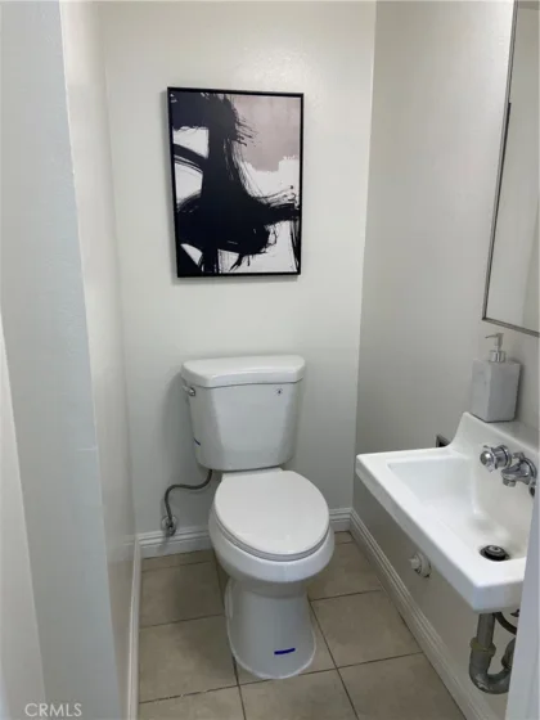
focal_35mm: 26
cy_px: 360
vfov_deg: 67.3
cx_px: 270
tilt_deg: -13.3
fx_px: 541
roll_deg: +0.6
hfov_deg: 53.1
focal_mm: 4.25
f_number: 1.8
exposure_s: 1/120
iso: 100
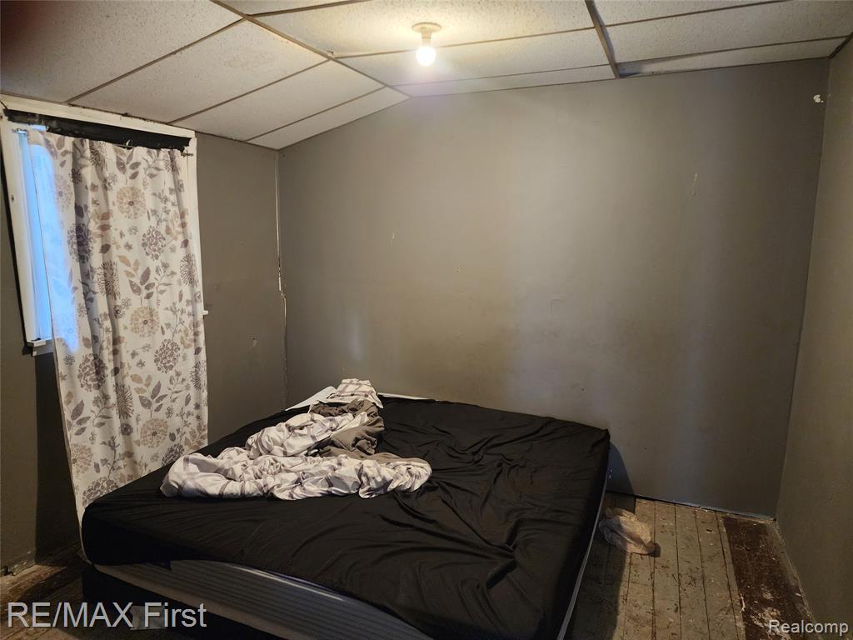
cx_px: 426
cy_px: 320
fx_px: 567
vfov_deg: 58.9
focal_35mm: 23
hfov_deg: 73.9
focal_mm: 6.4
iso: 640
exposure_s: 1/30
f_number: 1.8
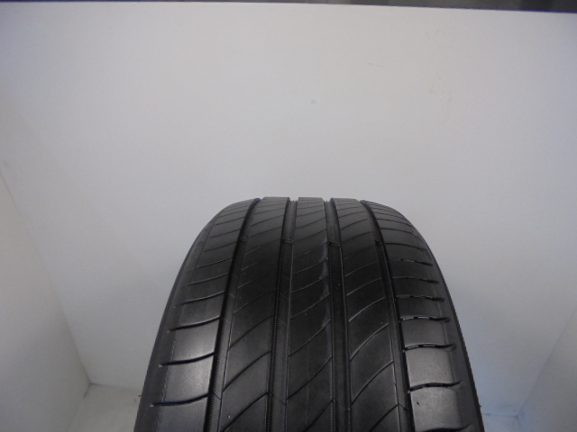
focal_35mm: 26
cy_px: 216
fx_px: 433
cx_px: 288
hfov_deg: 67.3
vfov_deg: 53.1
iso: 100
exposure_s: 1/40
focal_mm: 4.6
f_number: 3.5
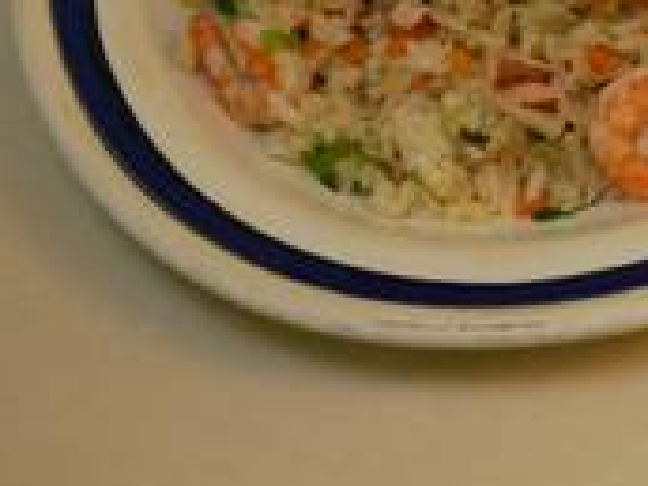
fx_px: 2546
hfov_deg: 13.5
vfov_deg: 10.7
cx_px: 1030
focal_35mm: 136
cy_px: -105
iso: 200
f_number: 4.1
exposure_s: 1/8
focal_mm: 20
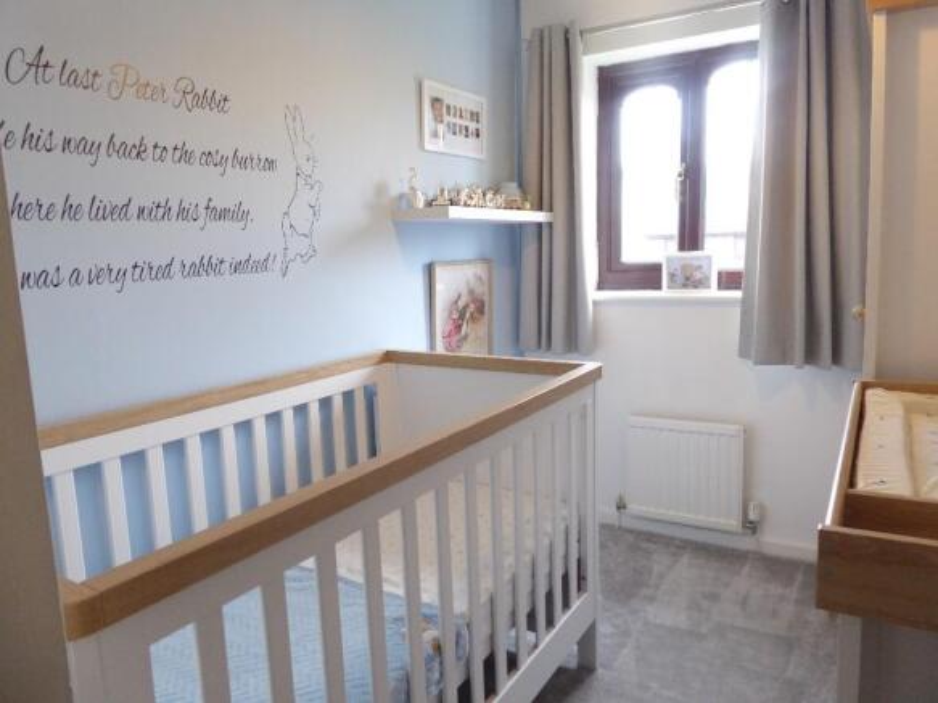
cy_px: 352
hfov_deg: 71.6
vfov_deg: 56.8
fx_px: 650
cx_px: 469
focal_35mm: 24
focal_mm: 4.3
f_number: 3.3
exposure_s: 1/13
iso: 400
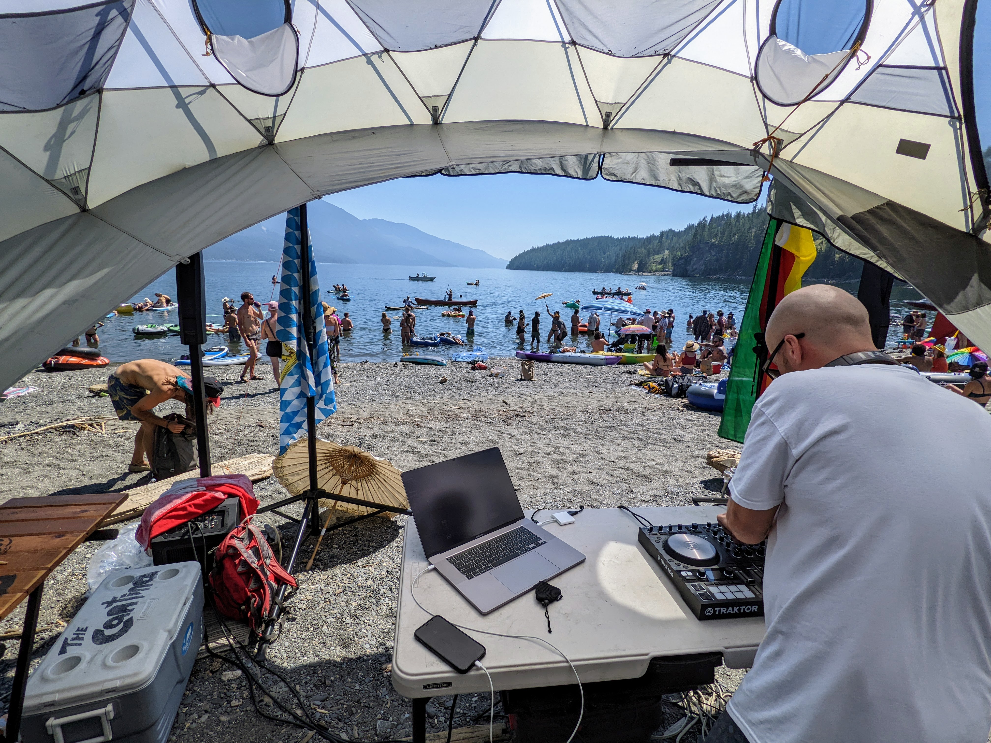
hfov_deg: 94.5
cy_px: 372
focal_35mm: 16
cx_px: 496
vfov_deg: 78.1
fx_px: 458
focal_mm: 2.22
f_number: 2.2
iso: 36
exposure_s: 1/2132
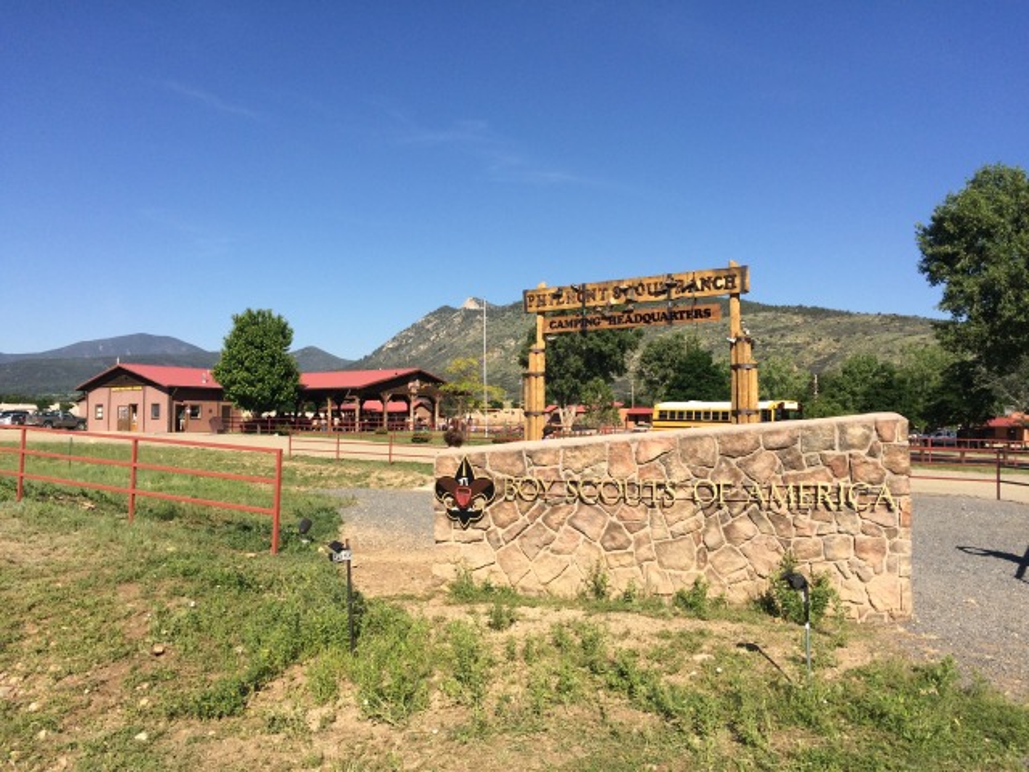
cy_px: 386
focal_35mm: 29
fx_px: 862
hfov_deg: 61.7
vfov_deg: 48.2
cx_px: 514
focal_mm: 4.15
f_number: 2.2
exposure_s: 1/2053
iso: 32
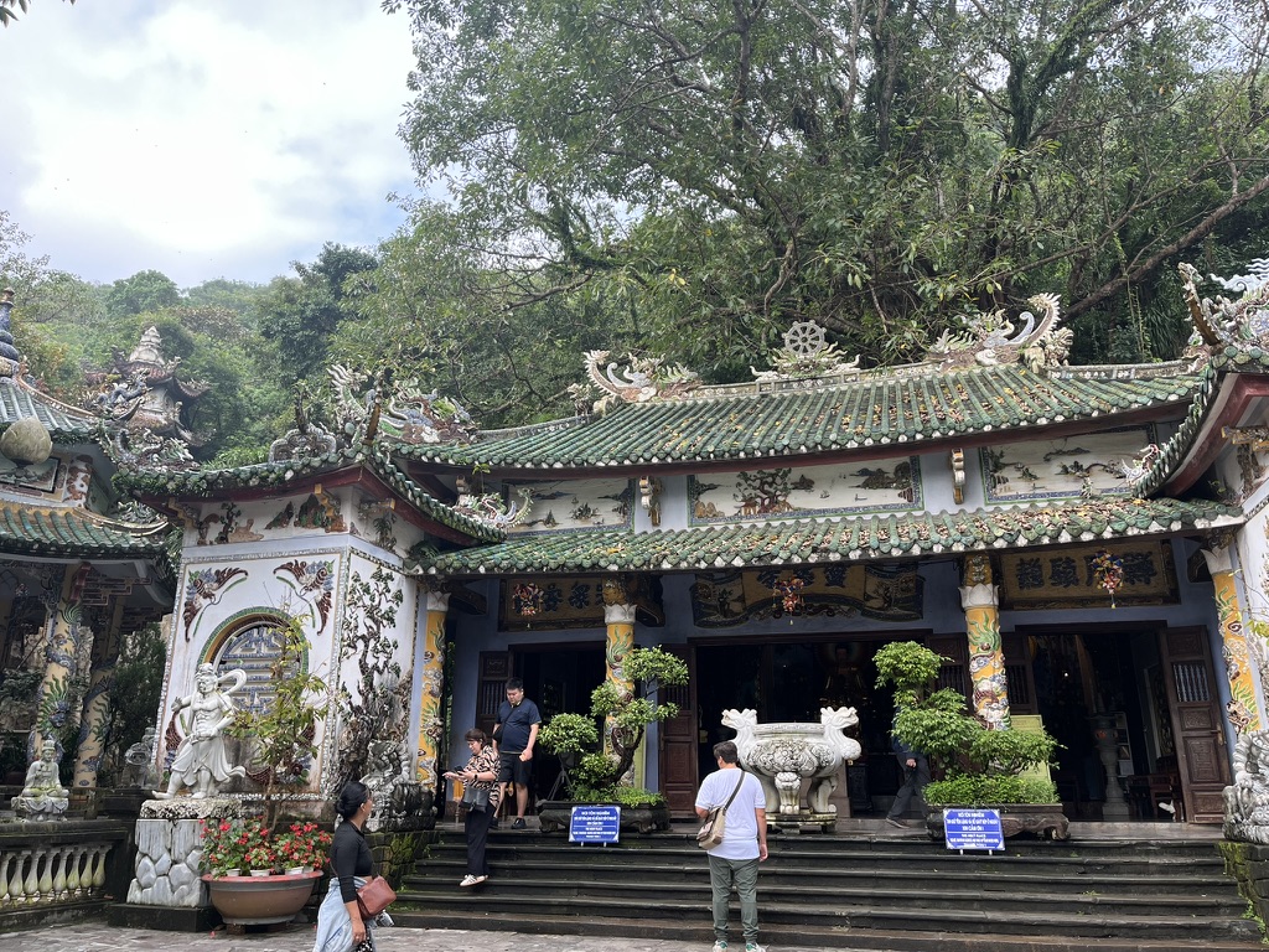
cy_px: 476
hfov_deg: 67.3
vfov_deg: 53.1
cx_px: 634
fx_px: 953
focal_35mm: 26
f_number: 1.6
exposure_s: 1/346
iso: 50
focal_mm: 5.1
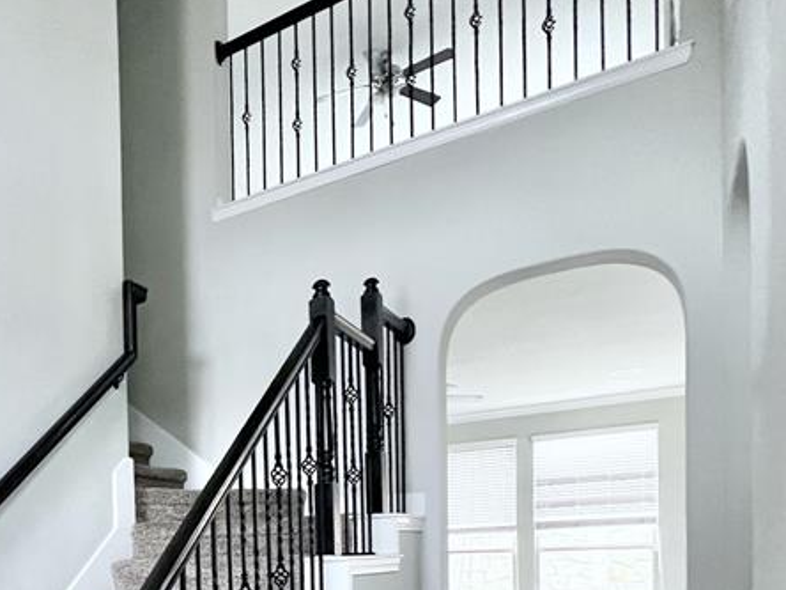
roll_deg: +1.4
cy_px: 583
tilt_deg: -2.6
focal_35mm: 30
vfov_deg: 41.1
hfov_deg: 53.2
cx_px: 92
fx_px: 681
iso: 640
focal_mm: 1.57
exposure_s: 1/60
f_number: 1.8
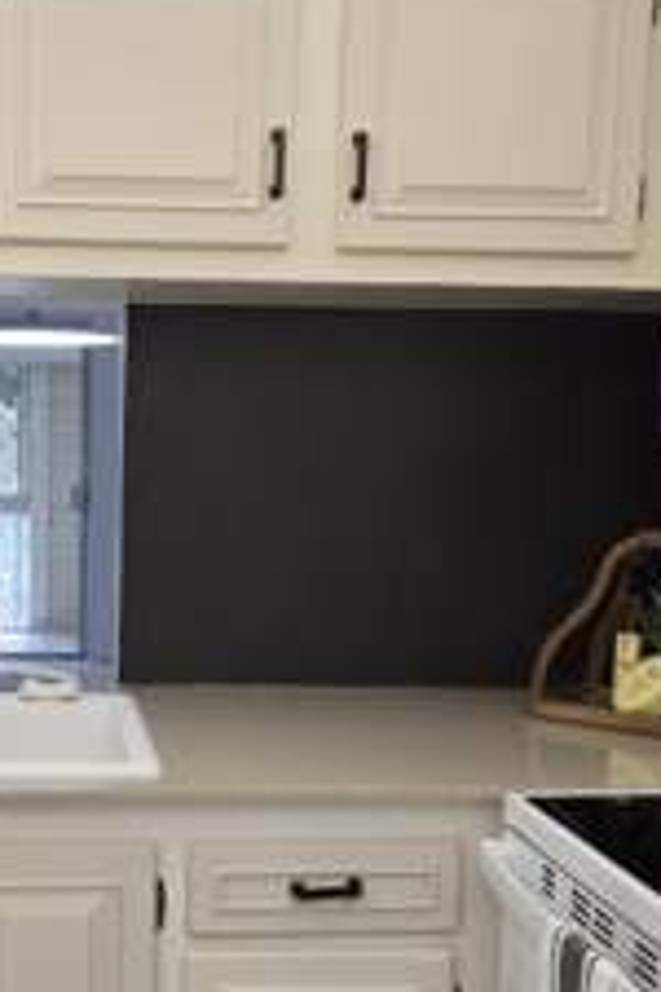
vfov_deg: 38.5
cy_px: 659
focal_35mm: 51
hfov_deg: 26.0
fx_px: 1405
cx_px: 123
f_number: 1.7
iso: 100
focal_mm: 6.3
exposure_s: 1/120
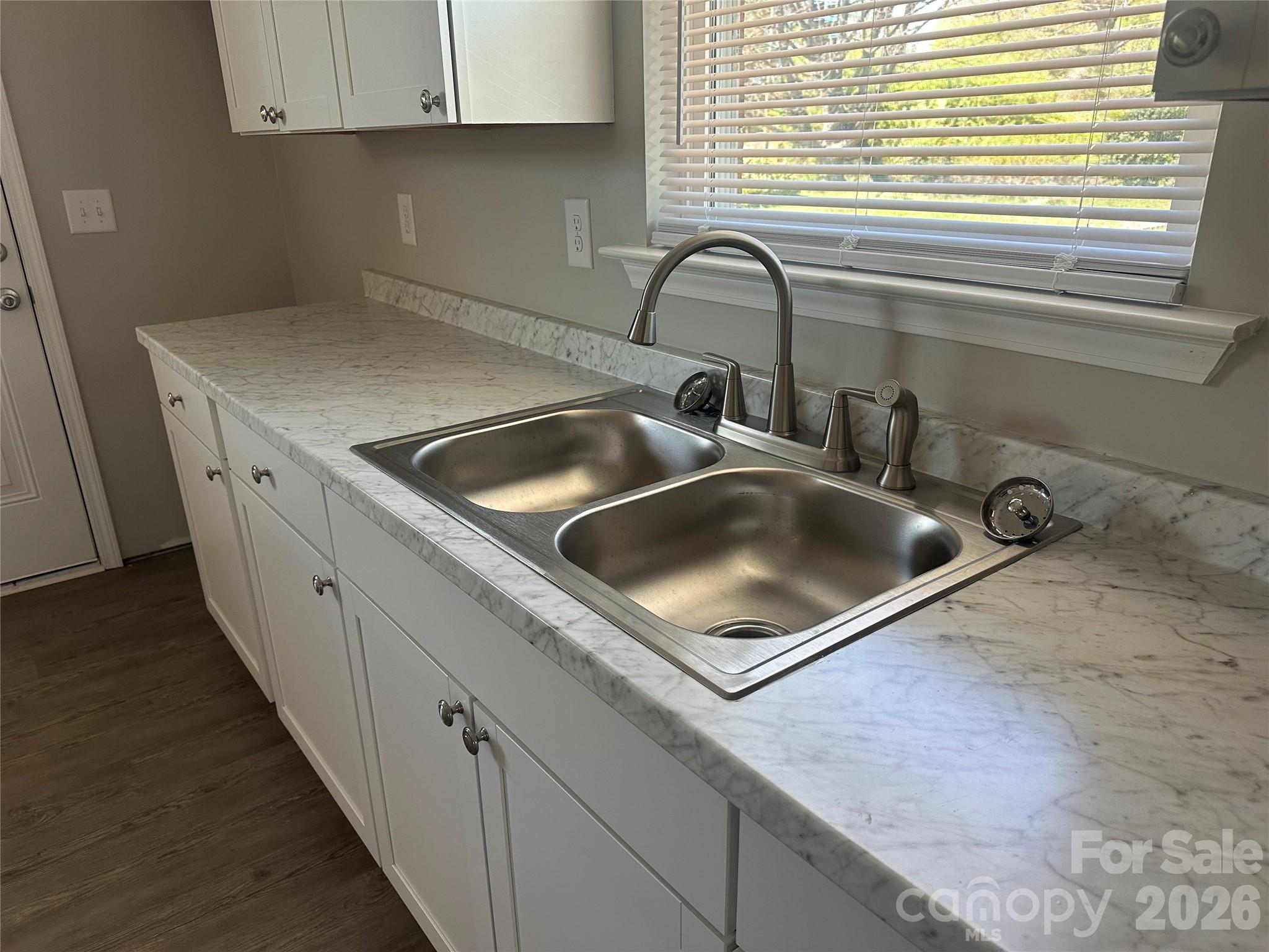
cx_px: 634
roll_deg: +1.6
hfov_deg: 71.6
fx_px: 880
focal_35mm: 24
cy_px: 476
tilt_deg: -19.9
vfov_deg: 56.8
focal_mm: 6.86
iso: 160
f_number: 1.78
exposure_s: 1/120
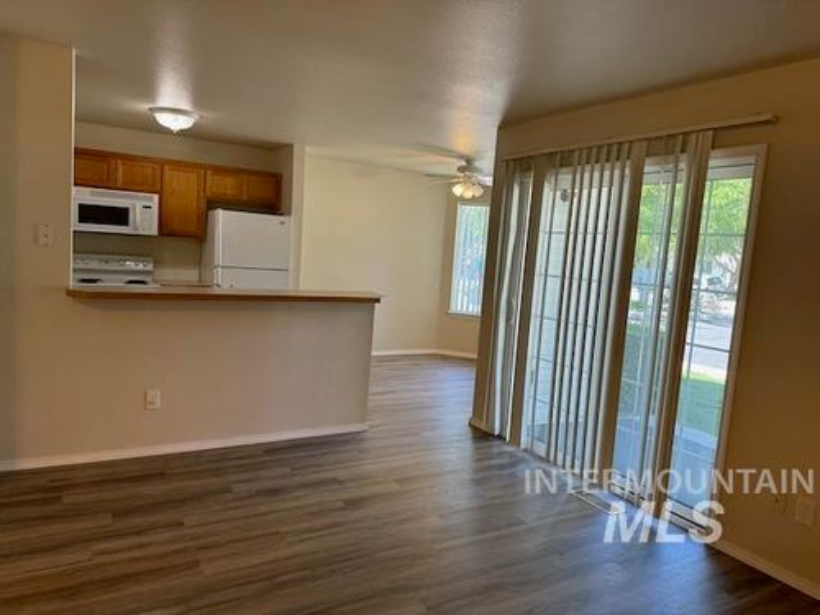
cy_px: 308
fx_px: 569
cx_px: 410
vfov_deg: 56.8
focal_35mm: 24
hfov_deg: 71.6
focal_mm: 6.76
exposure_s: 1/120
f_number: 1.78
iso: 100
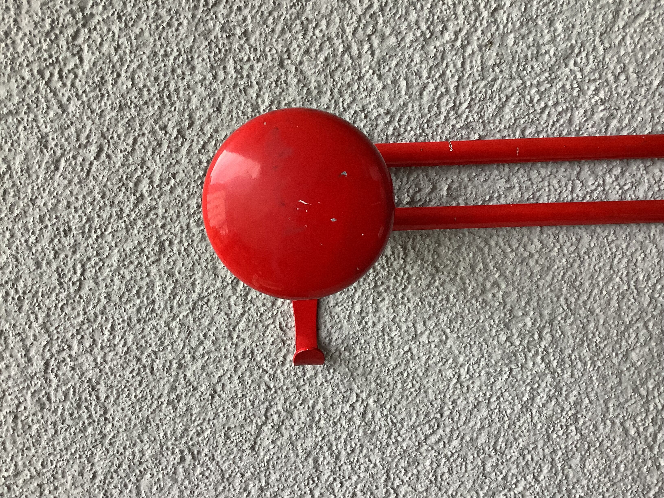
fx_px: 595
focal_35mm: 31
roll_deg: +2.1
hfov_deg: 58.4
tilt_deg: -9.1
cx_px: 332
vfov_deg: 45.4
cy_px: 249
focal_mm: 3.3
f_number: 2.4
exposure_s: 1/120
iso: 80
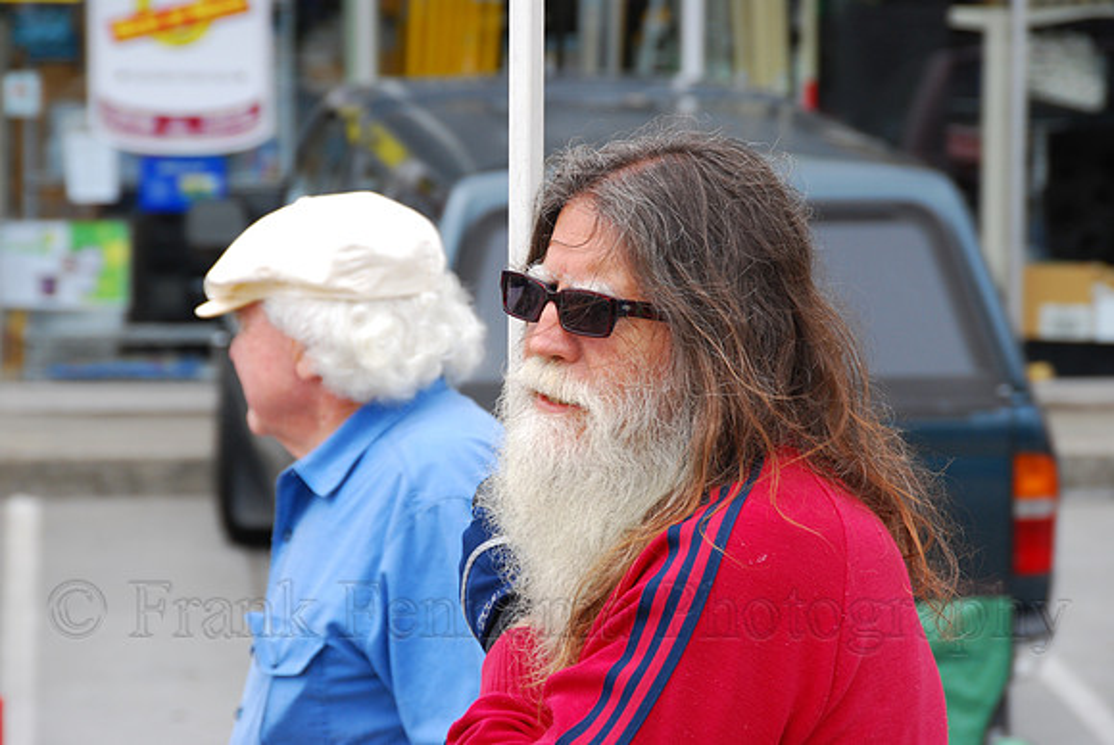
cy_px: 372
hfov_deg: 11.4
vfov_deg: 7.6
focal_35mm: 180
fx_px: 5575
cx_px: 557
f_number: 8
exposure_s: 1/180
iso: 250
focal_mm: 120
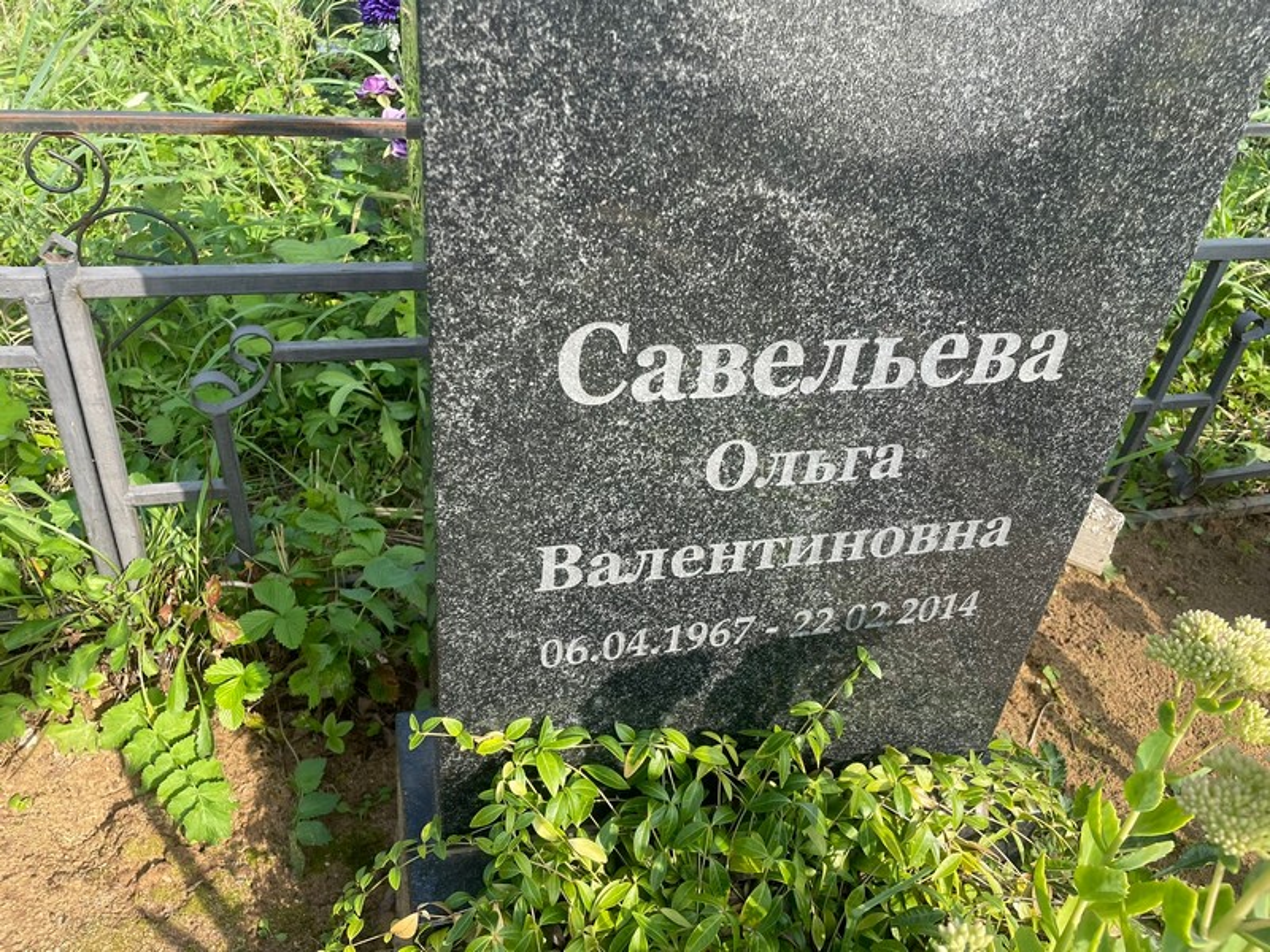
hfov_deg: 67.3
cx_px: 635
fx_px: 954
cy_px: 476
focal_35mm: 26
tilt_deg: -43.1
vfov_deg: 53.1
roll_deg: -4.5
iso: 32
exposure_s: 1/1103
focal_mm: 4.2
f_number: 1.6
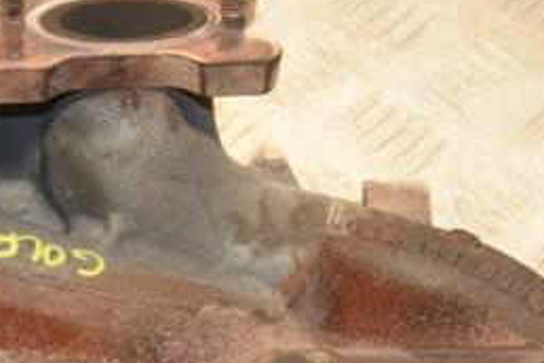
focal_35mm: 157
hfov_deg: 13.0
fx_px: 2375
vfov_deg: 8.7
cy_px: 274
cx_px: 44
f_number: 5
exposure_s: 1/200
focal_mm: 45
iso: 800
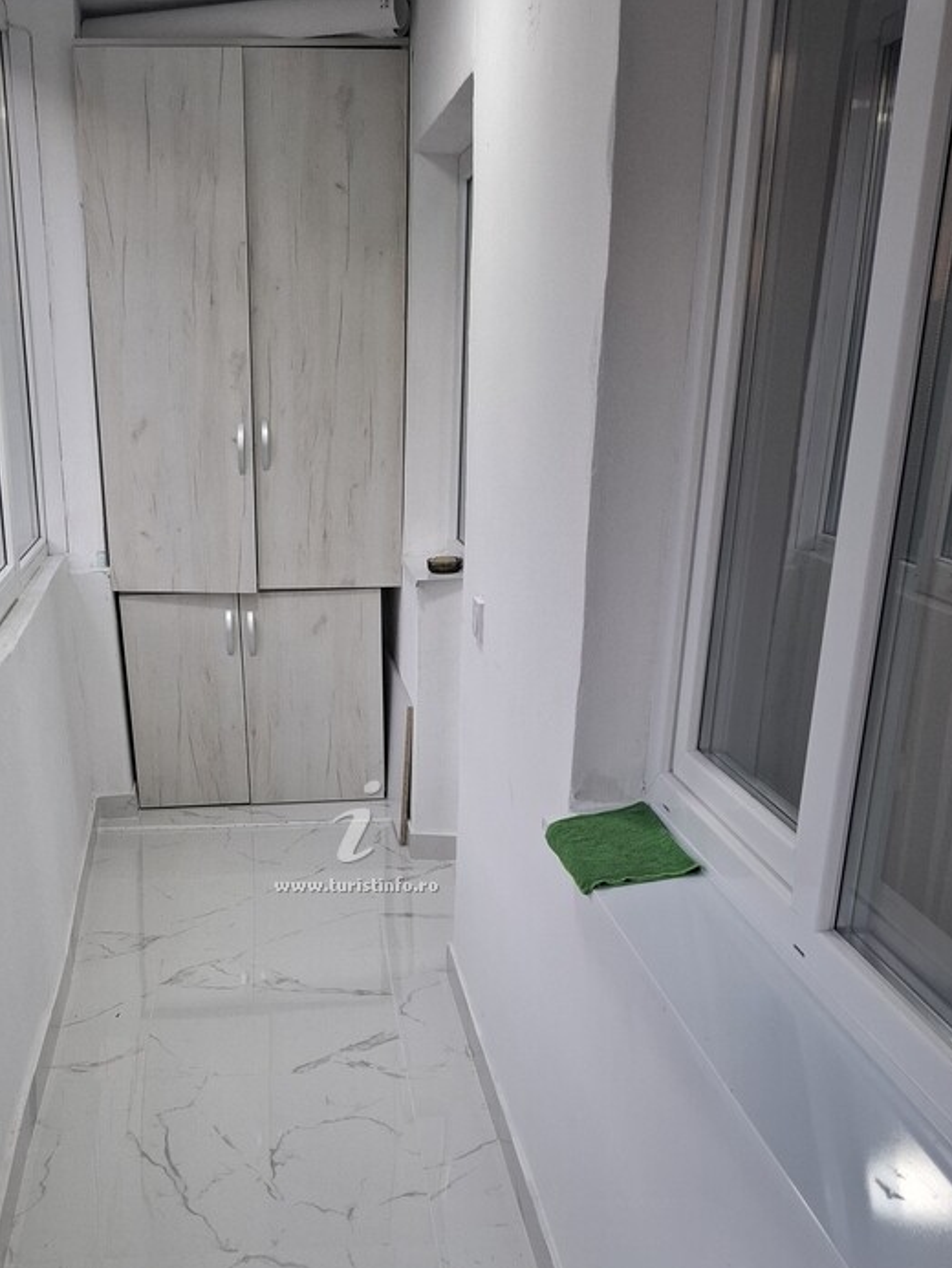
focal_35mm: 34
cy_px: 827
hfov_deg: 41.5
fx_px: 1246
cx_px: 350
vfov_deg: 53.1
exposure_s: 1/100
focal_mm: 5.54
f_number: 1.8
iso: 80
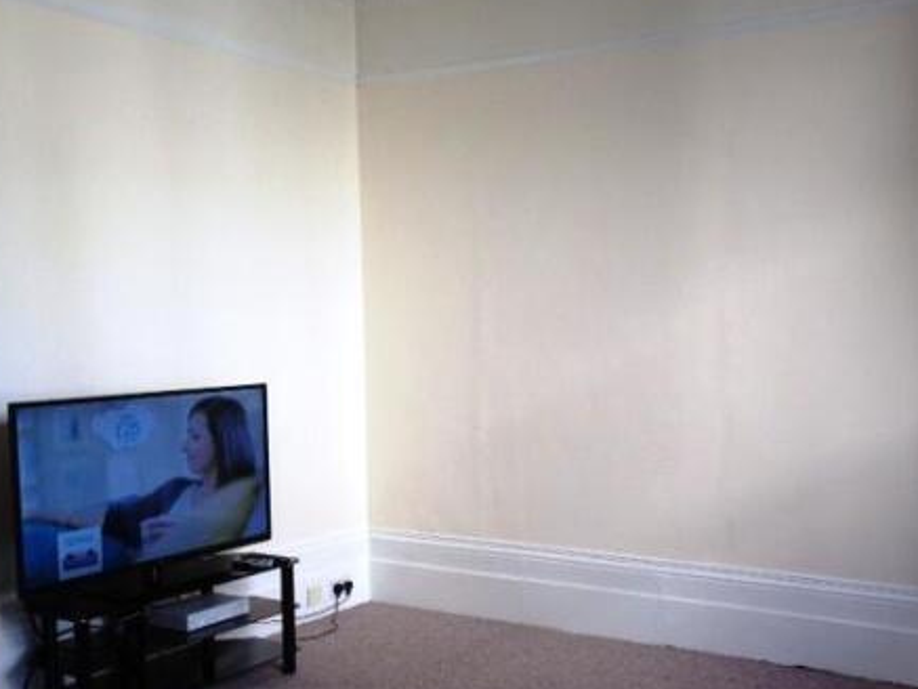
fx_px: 1167
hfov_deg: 42.6
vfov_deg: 32.8
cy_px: 398
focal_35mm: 44
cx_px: 581
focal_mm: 4.12
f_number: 2.4
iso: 50
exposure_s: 1/60
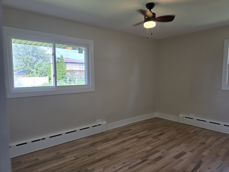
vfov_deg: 58.9
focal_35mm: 23
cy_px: 86
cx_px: 114
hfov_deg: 73.9
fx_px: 152
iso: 25
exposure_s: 1/120
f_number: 1.4
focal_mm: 6.5
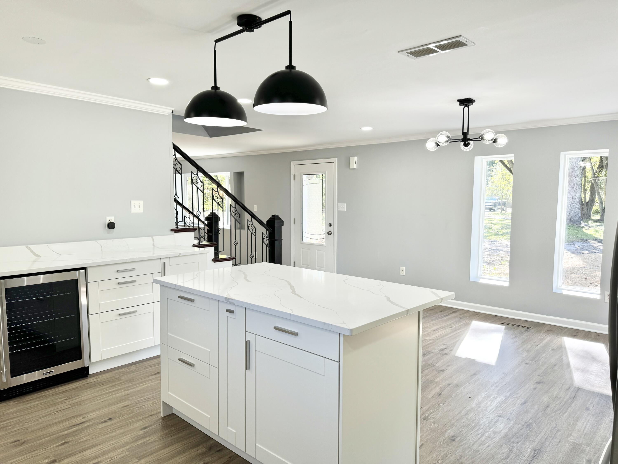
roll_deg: +0.0
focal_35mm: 24
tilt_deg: -4.7
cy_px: 232
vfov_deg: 56.8
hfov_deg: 71.6
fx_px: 428
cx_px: 309
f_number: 1.78
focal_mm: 6.76
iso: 64
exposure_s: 1/185
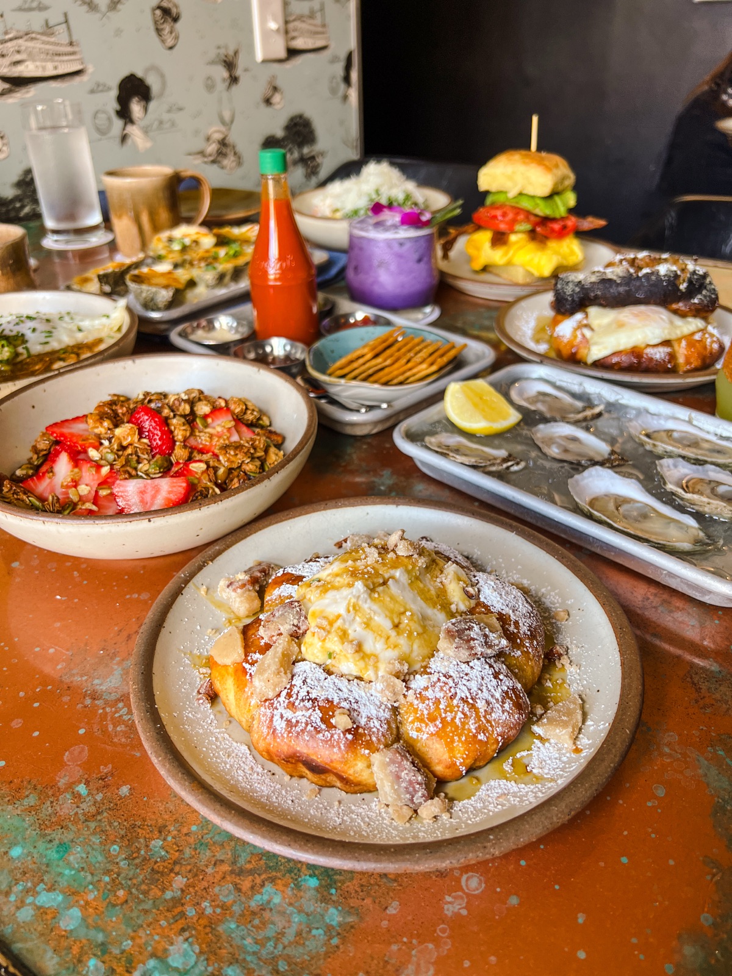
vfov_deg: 67.3
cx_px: 366
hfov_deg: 53.1
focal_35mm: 26
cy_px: 488
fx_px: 733
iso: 100
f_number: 1.5
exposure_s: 1/120
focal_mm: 5.7
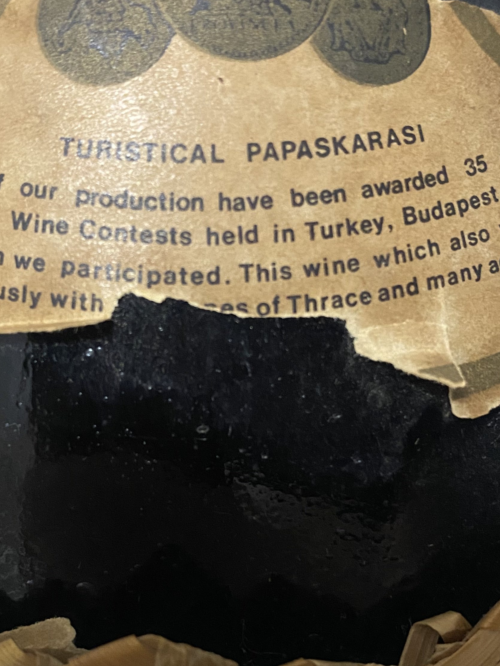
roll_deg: +5.2
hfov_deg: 30.9
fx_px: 905
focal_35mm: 47
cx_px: 218
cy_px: 410
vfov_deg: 40.2
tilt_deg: -29.5
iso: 640
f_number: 1.8
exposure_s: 1/25
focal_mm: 4.25
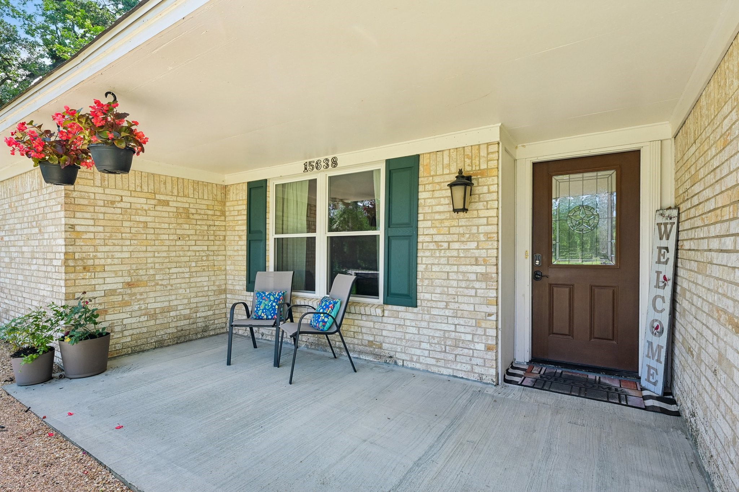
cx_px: 370
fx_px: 349
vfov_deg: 70.4
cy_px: 246
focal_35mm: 17
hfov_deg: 93.3
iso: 400
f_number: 9
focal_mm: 17
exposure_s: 1/50
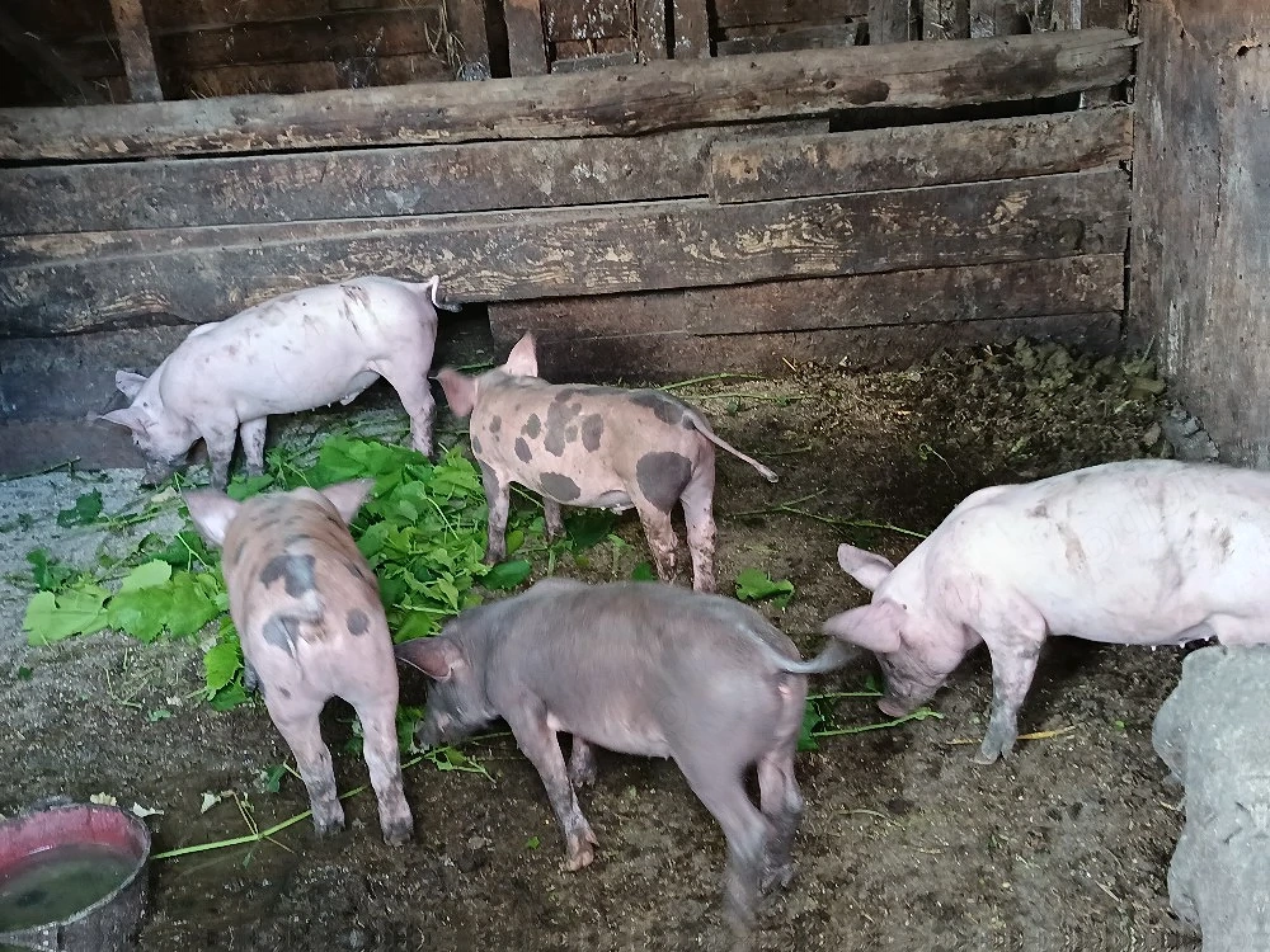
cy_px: 476
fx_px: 1614
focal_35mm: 44
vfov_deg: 32.9
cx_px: 635
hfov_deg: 42.9
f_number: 1.75
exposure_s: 1/25.1
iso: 1009
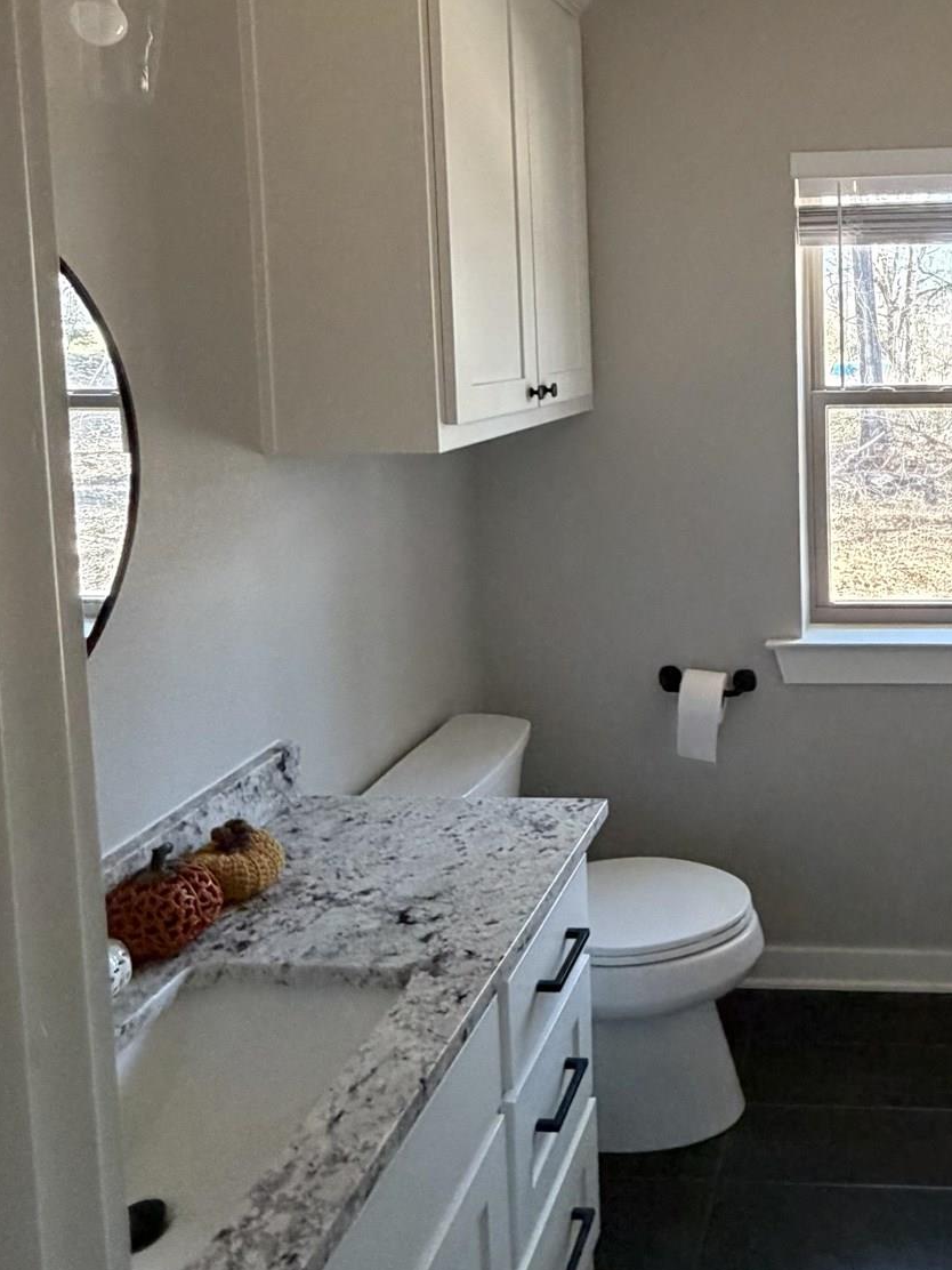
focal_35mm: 29
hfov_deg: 44.0
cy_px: 400
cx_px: 854
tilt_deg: -4.5
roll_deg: +1.3
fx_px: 1063
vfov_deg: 59.9
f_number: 2.2
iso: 500
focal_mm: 2.22
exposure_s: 1/60
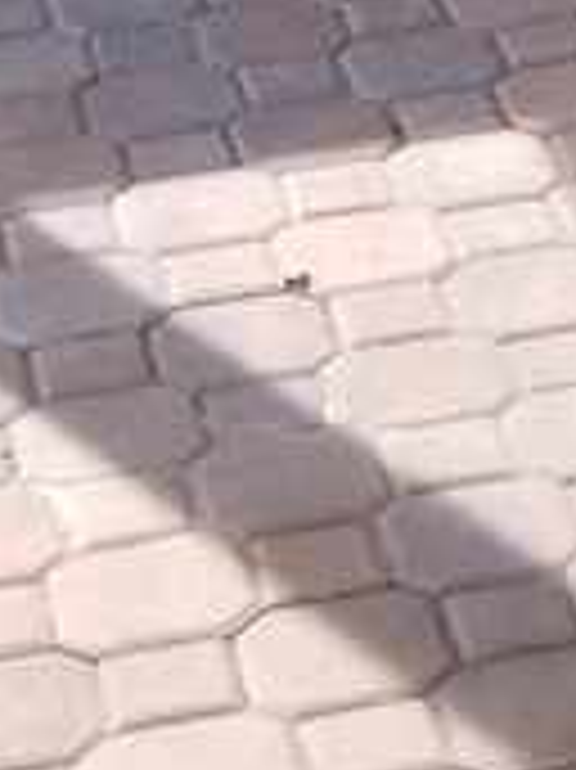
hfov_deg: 9.1
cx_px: 1035
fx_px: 3465
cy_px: -1378
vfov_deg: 10.1
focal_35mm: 156
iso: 50
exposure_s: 1/192
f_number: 1.7
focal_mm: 4.3
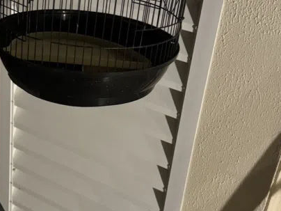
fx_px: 308
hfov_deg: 47.3
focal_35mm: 38
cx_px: 73
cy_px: 95
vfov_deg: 37.7
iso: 1000
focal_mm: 6.76
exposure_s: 1/33
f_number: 1.78
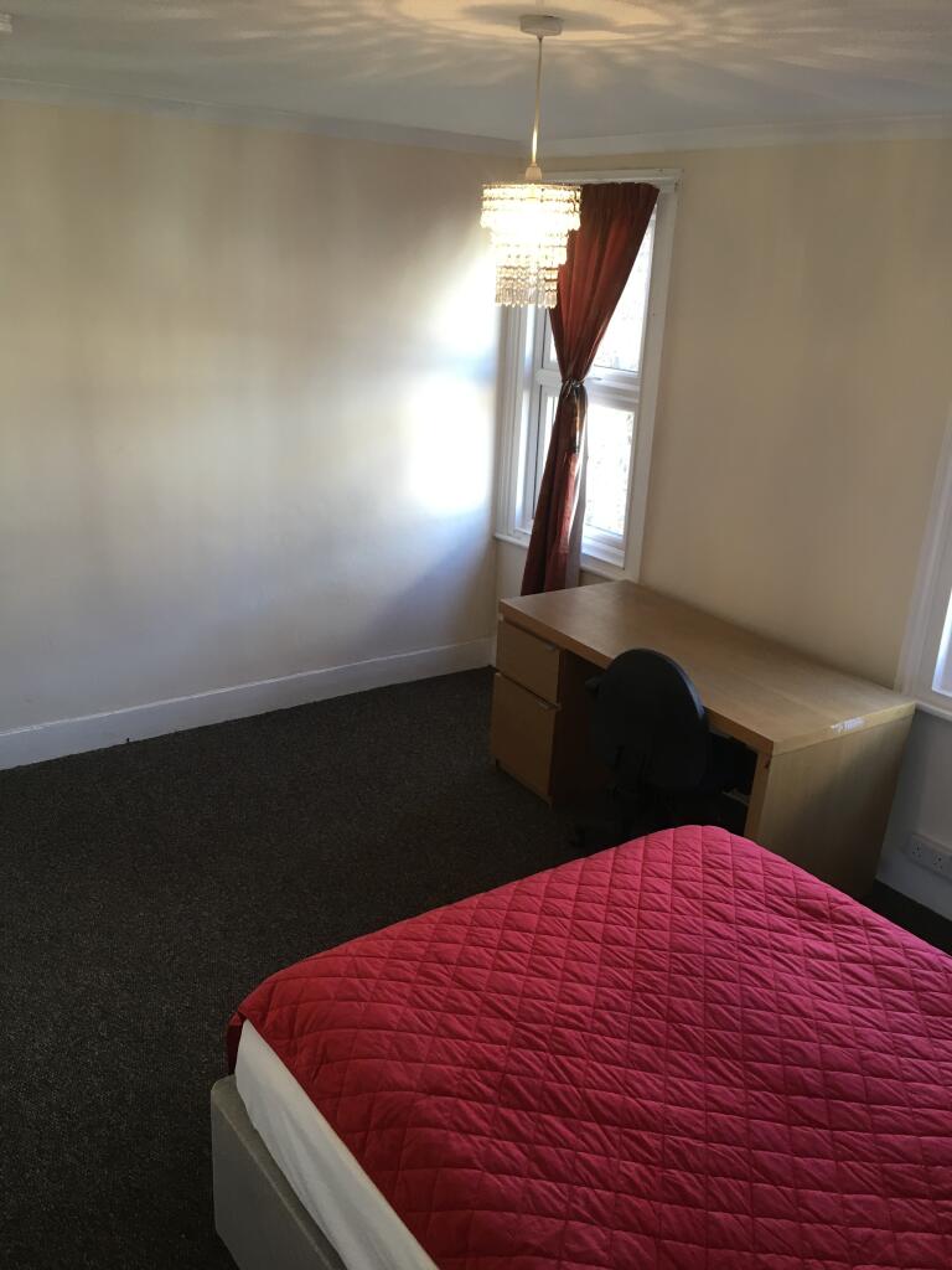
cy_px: 635
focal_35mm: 29
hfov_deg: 48.2
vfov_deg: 61.7
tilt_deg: -18.3
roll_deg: -2.1
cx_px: 476
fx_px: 1063
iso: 50
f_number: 2.2
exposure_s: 1/33
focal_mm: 4.15
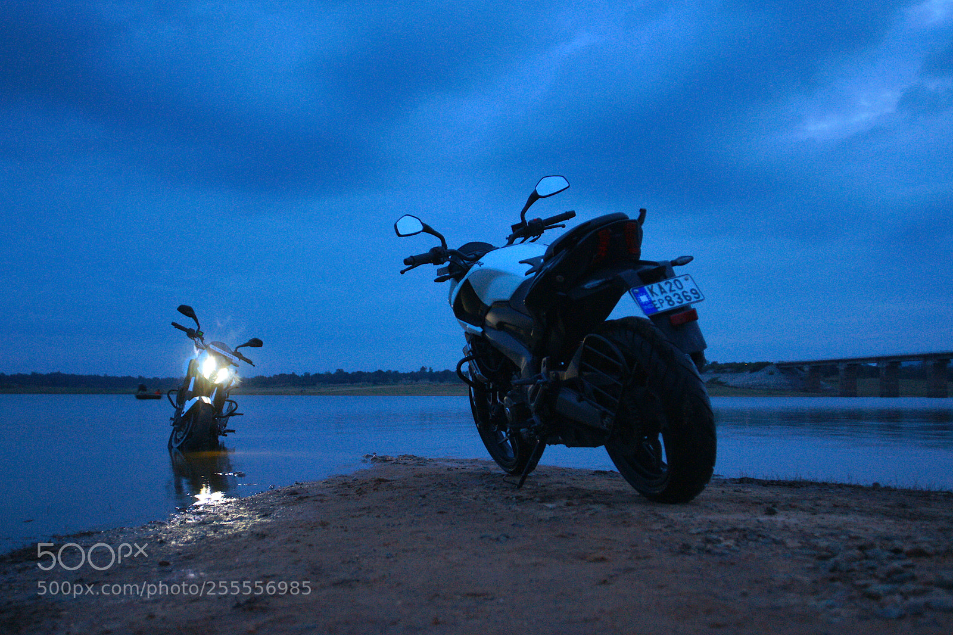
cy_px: 318
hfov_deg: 54.4
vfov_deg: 37.8
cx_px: 476
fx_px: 926
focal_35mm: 35
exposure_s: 1/3
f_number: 4
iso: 800
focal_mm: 35
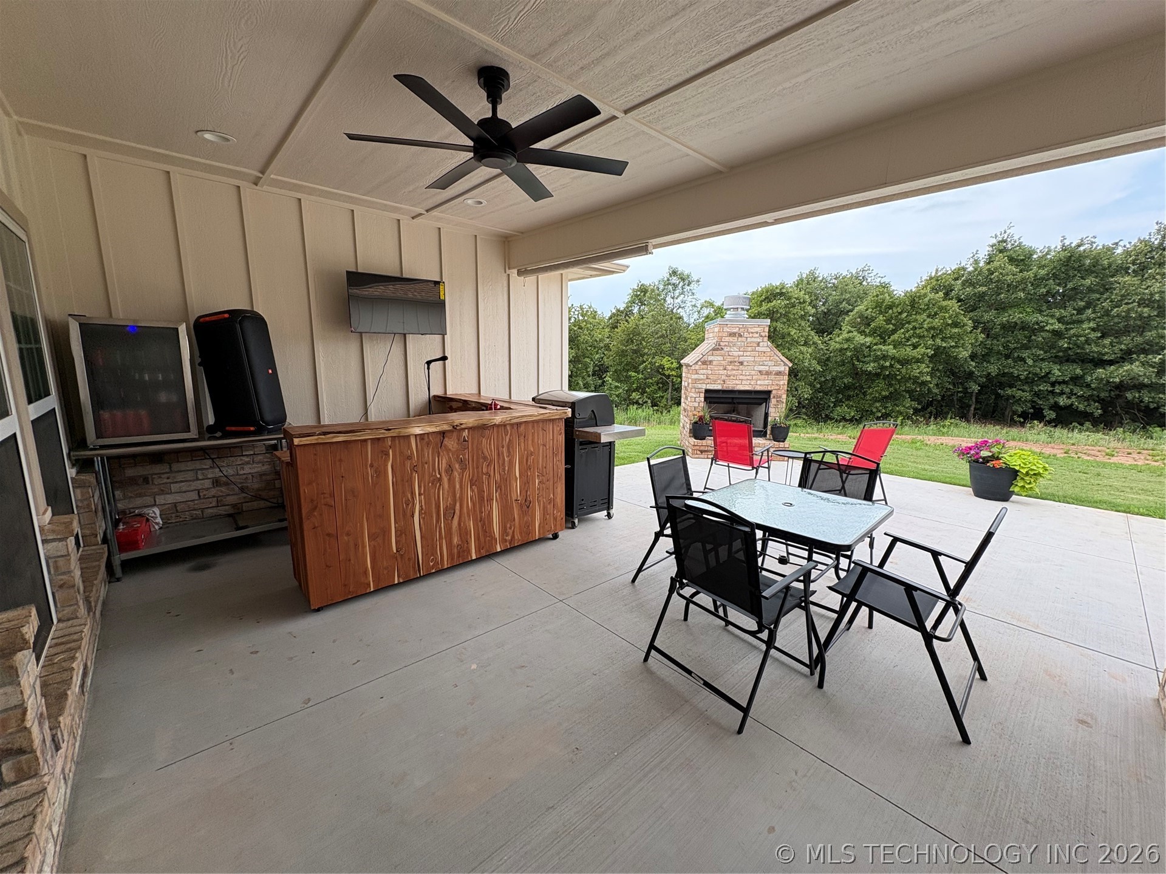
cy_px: 437
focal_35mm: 14
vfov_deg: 85.7
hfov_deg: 102.1
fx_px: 472
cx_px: 583
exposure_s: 1/421
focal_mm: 2.22
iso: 64
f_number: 2.2
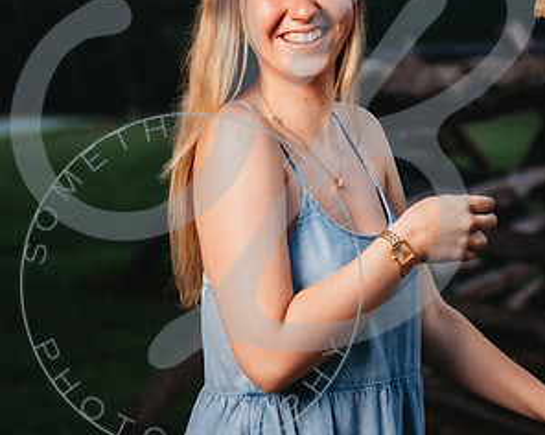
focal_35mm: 100
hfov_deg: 19.2
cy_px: 144
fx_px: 1611
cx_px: 274
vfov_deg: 15.3
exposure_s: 1/1600
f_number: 2.8
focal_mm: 70
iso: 400
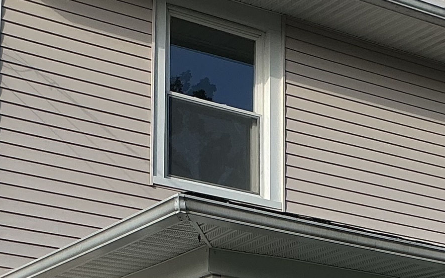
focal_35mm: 102
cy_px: 322
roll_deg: -0.3
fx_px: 1237
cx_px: 177
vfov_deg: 12.6
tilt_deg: +12.7
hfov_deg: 20.4
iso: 25
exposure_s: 1/1412
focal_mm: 3
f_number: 1.8
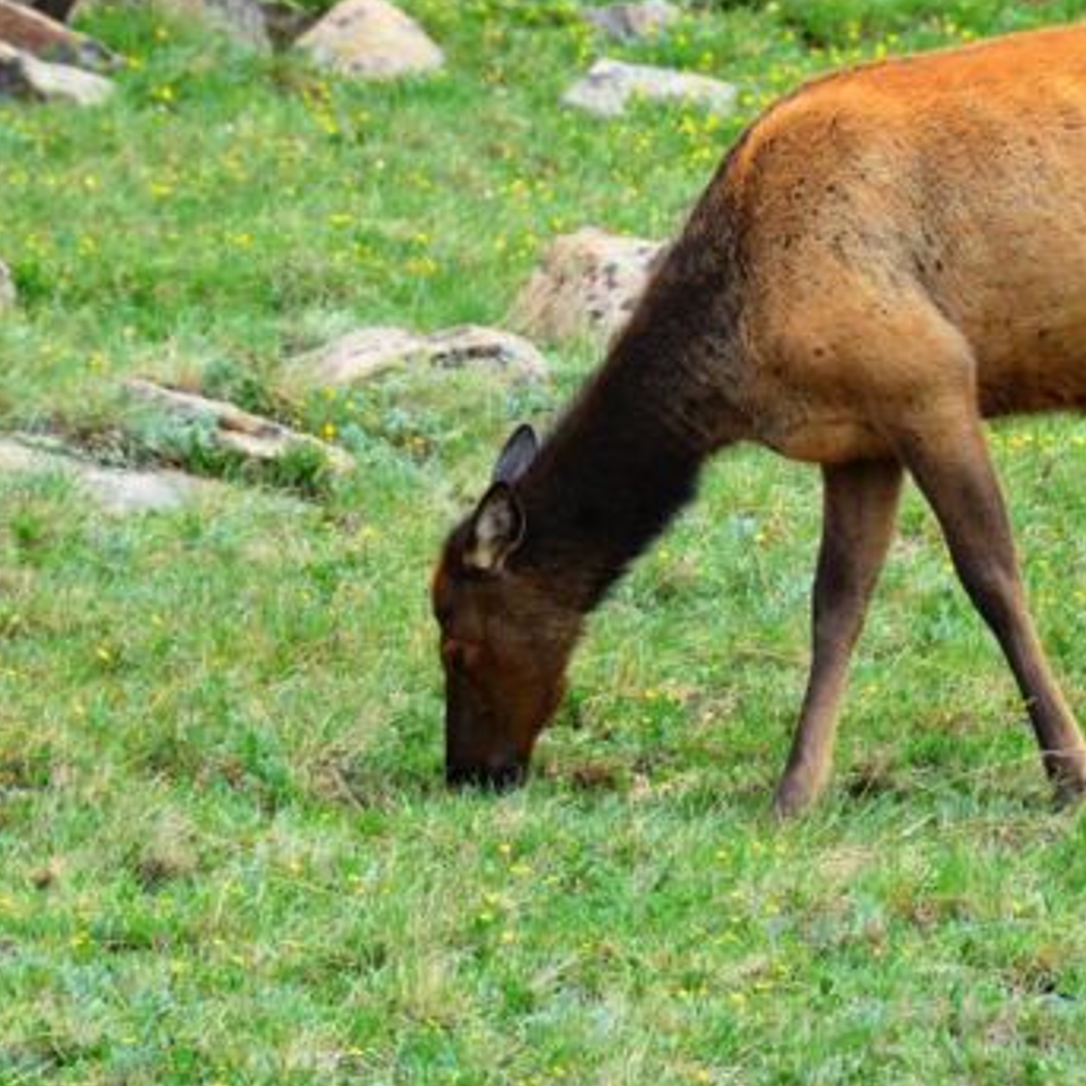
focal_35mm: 475
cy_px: 499
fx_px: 16860
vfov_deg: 3.7
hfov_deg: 3.7
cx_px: 861
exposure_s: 1/125
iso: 200
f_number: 11
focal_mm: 200
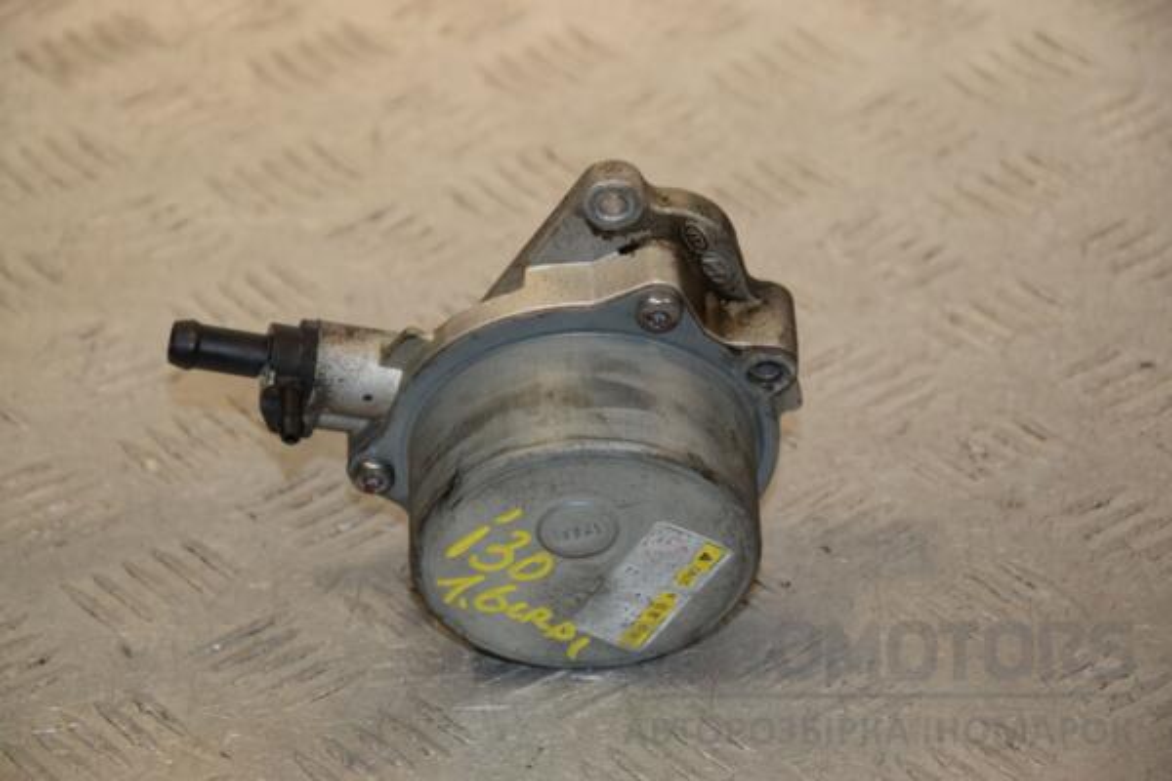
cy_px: 390
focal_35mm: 158
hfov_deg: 13.0
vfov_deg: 8.7
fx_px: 5127
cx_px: 586
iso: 800
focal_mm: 105
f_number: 7.1
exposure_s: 1/200
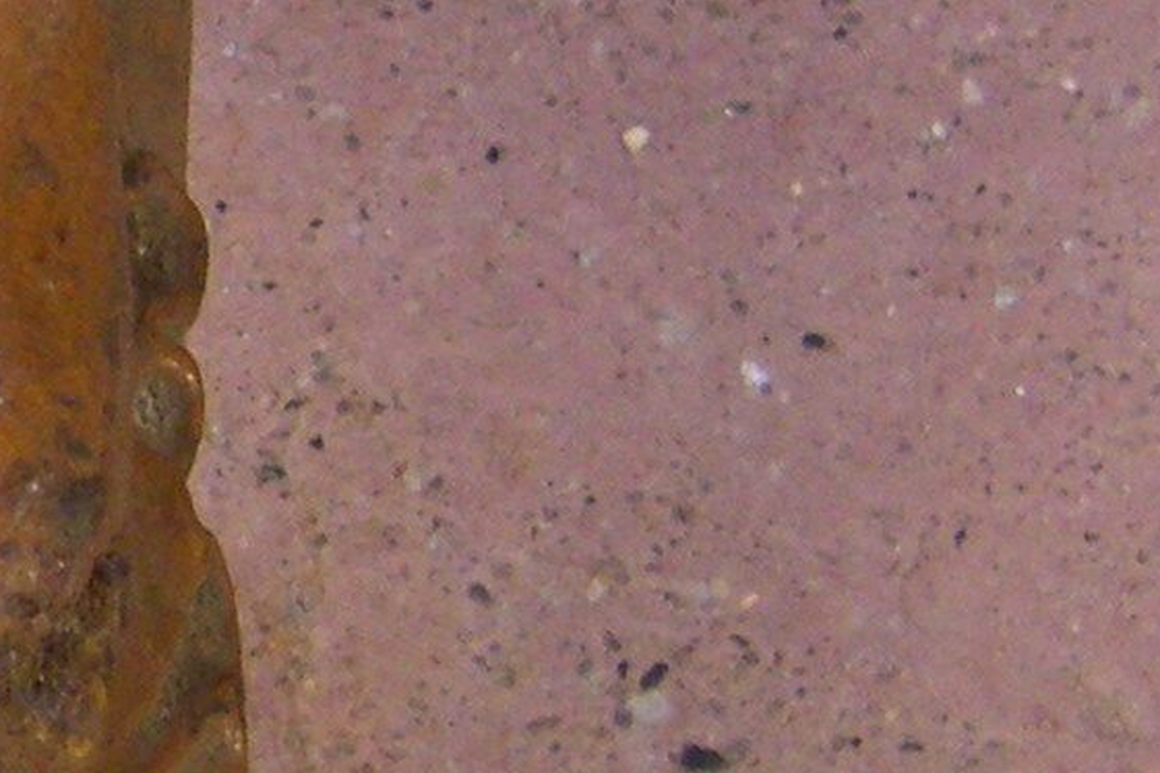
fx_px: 7411
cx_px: -91
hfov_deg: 8.9
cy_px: 182
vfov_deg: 6.0
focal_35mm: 230
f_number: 3.5
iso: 160
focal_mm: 6.3
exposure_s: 1/100
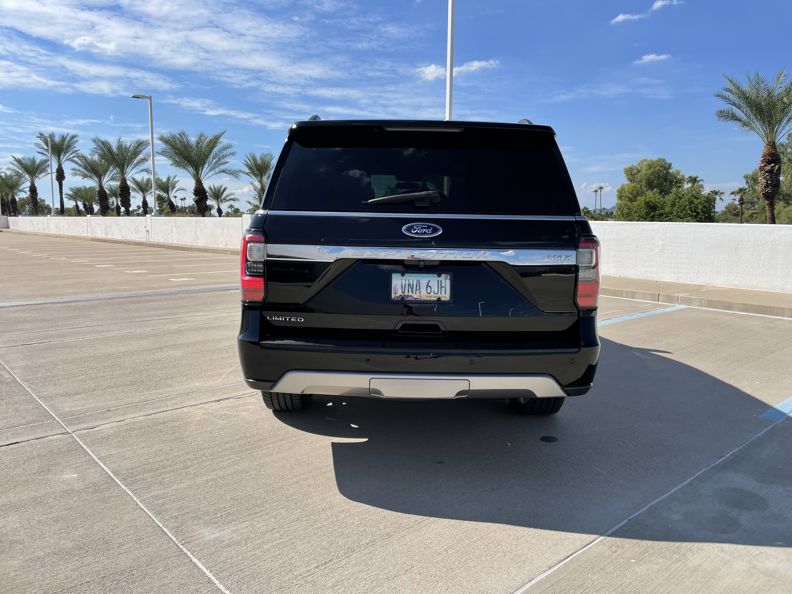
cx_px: 396
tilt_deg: -7.0
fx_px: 595
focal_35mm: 26
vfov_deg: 53.1
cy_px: 297
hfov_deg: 67.3
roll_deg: -0.2
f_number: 1.6
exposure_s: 1/4831
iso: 32
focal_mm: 4.2
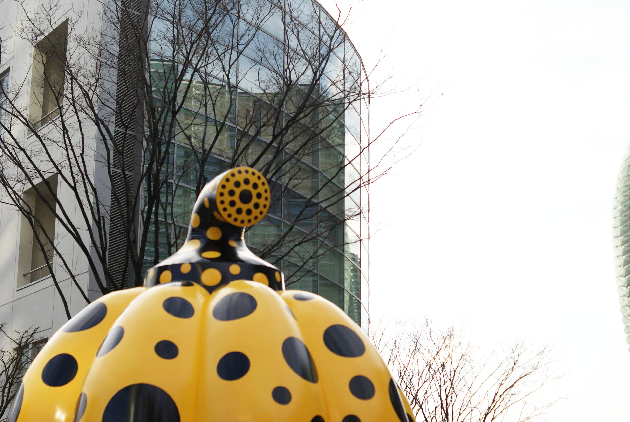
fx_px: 1314
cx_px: 315
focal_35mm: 75
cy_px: 211
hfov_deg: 27.0
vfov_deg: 18.2
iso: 100
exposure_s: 1/2500
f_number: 3.2
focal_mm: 50
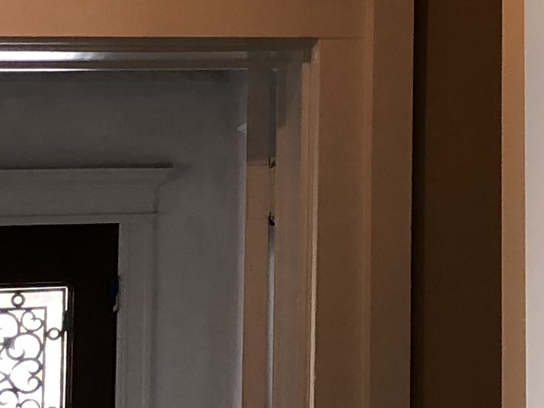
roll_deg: +0.8
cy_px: -118
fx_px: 2483
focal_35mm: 158
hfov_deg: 11.6
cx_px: 981
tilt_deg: +9.8
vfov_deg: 9.2
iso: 25
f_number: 1.8
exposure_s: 1/30
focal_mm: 4
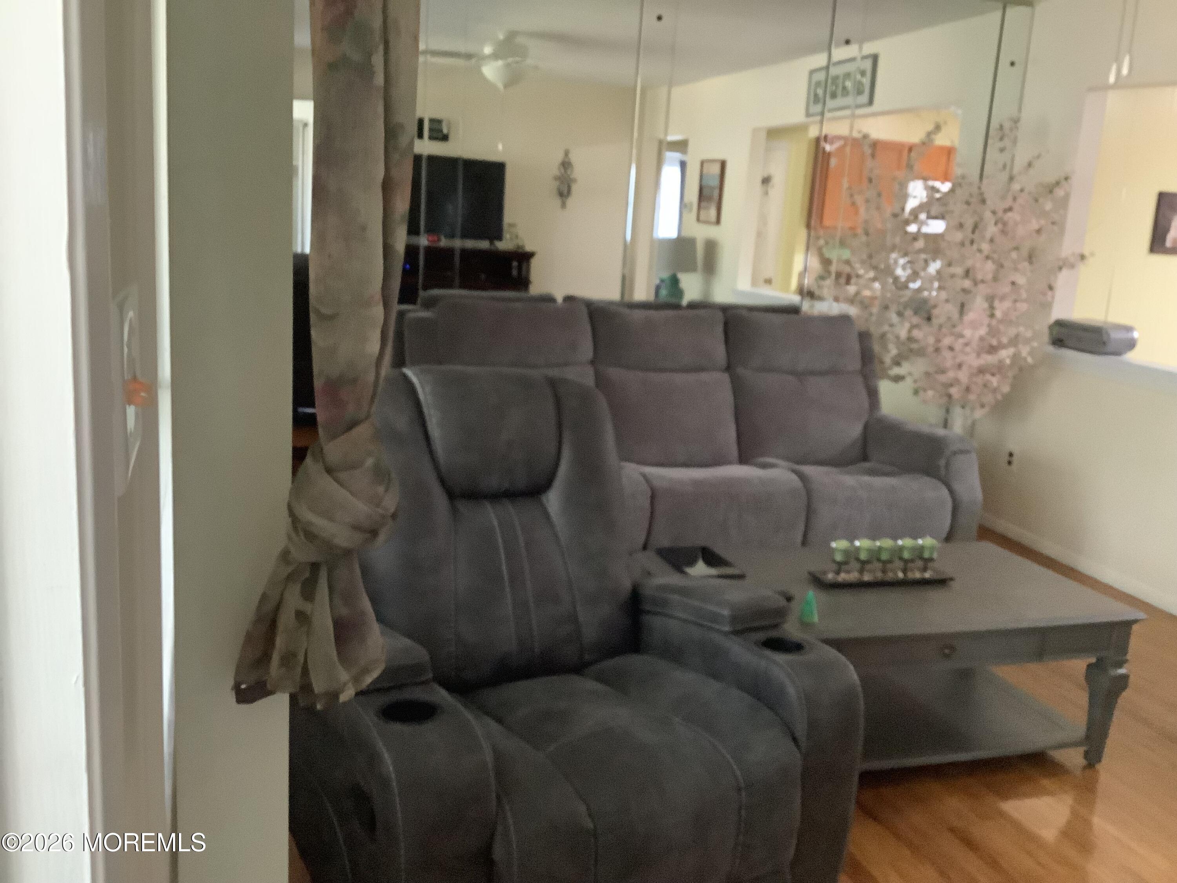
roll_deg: -4.4
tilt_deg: -13.2
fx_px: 1054
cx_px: 588
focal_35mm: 31
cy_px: 442
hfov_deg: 58.4
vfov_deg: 45.4
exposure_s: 1/24
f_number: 2.4
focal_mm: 3.3
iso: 640
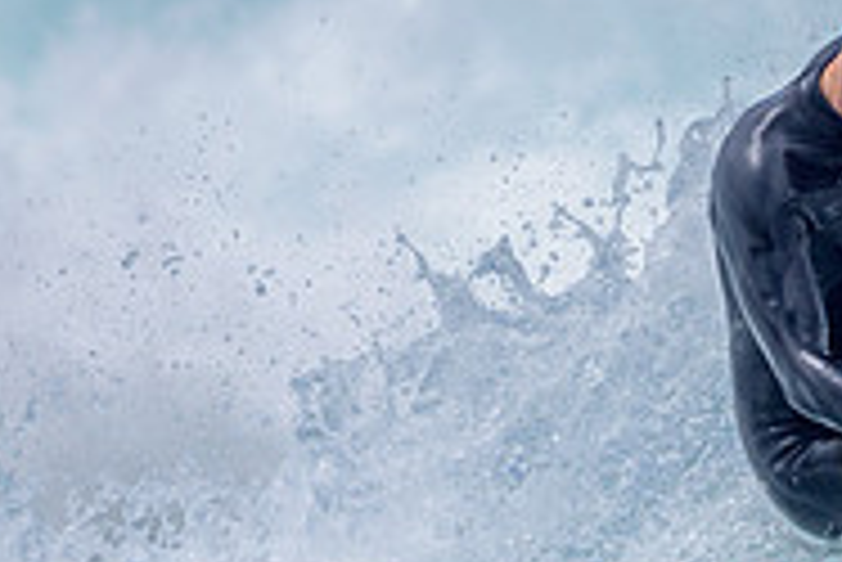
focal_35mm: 2020
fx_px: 47281
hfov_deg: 1.0
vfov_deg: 0.7
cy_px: 592
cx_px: 899
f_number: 5.6
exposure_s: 1/2000
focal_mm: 500
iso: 125
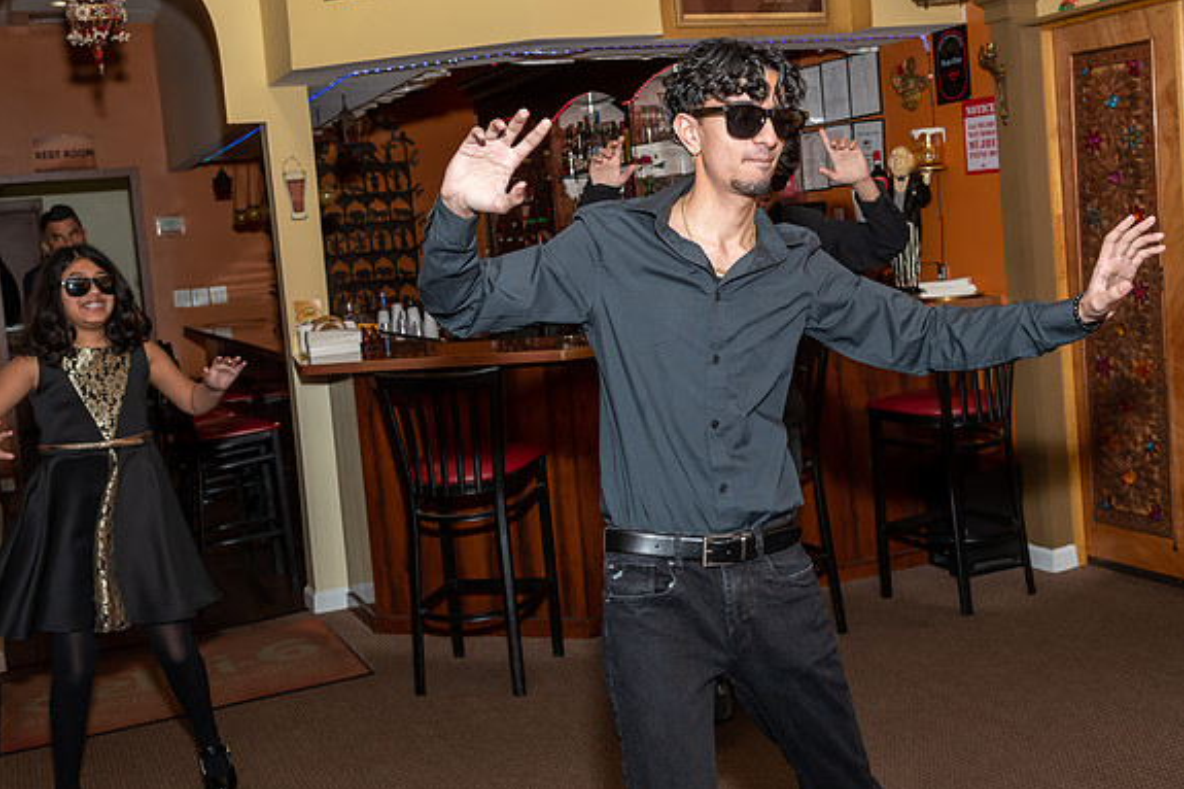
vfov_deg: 31.8
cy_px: 317
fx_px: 1381
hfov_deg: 46.4
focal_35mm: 42
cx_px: 645
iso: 400
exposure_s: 1/250
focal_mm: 23
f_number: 5.6
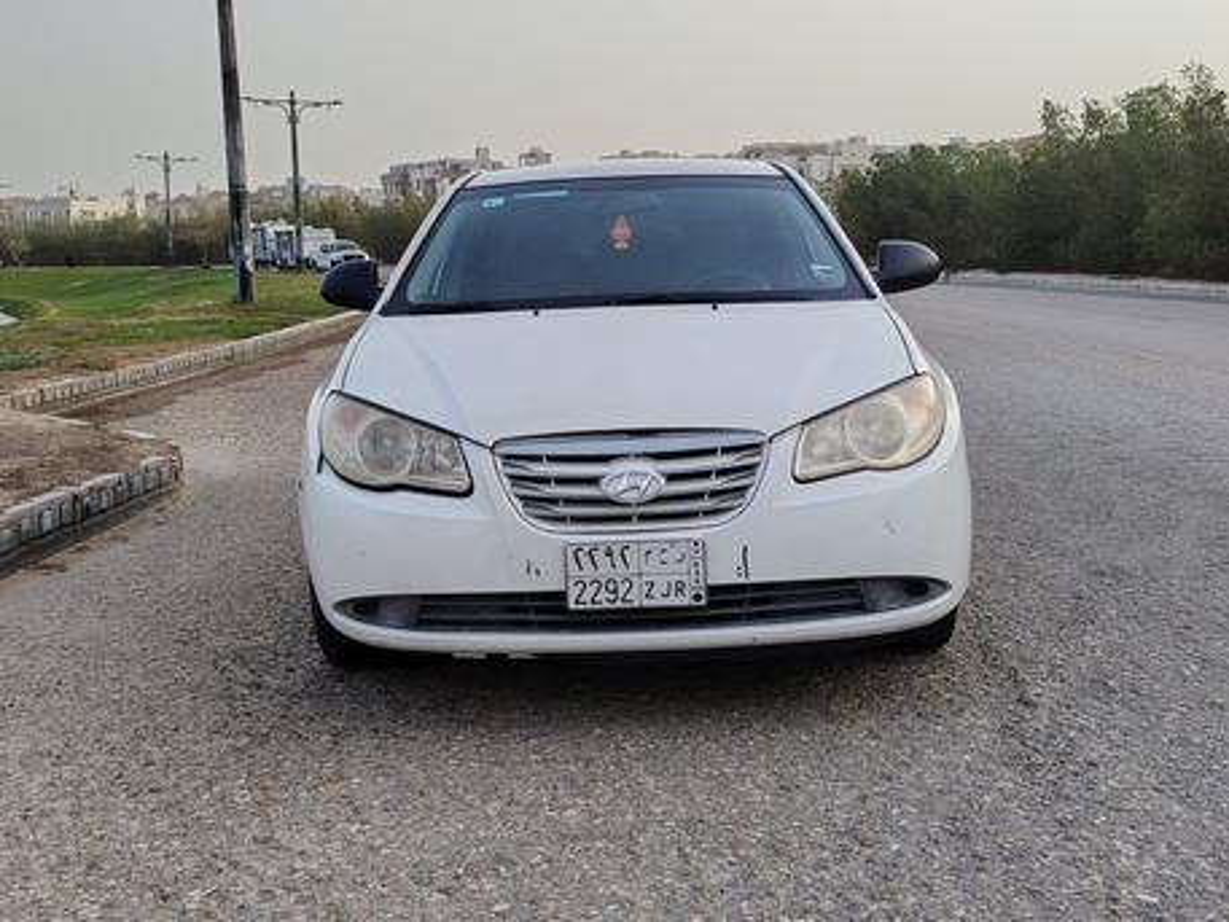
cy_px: 461
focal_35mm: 39
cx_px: 614
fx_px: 1385
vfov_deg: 36.8
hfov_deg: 47.9
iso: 100
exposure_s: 1/276
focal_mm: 5.25
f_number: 1.75
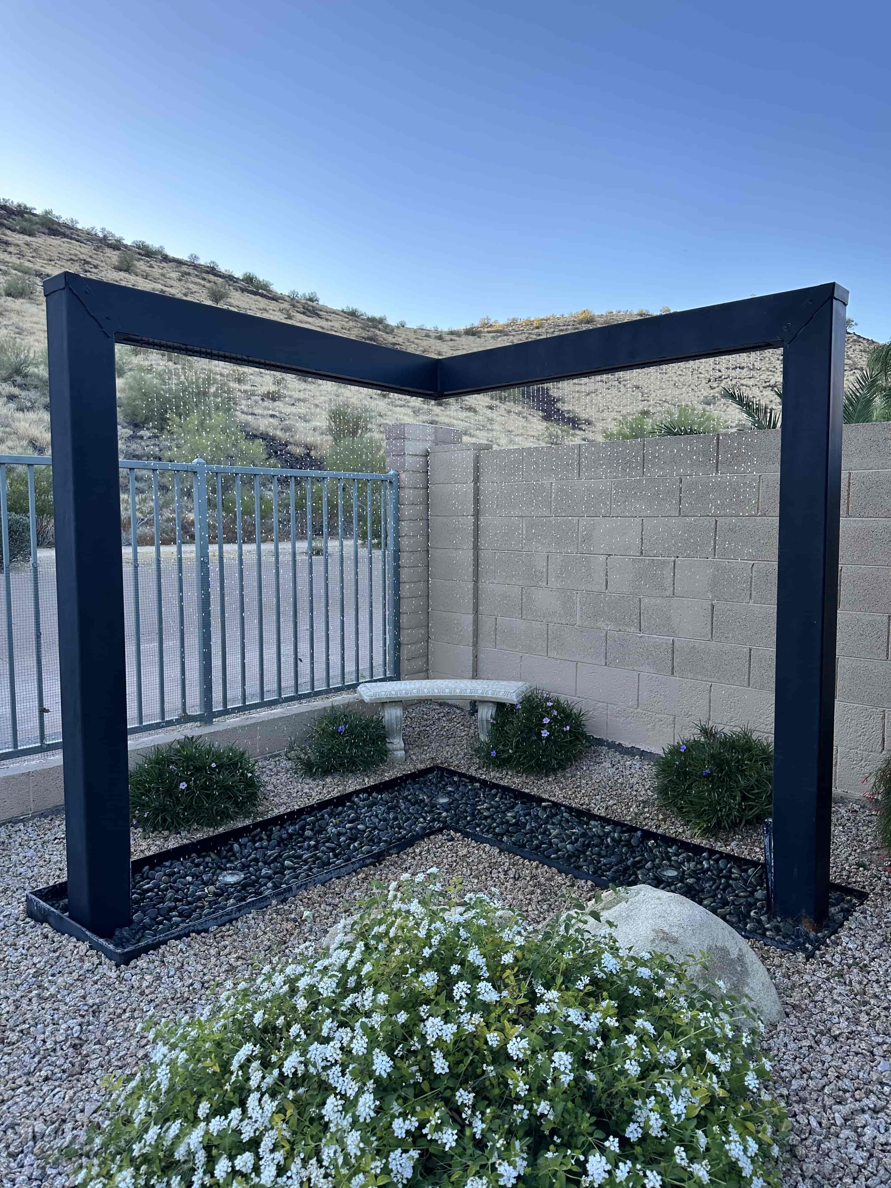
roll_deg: -0.7
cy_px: 594
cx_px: 446
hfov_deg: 56.8
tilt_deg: -4.8
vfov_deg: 71.6
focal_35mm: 24
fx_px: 824
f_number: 1.78
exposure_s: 1/672
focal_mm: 6.86
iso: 80
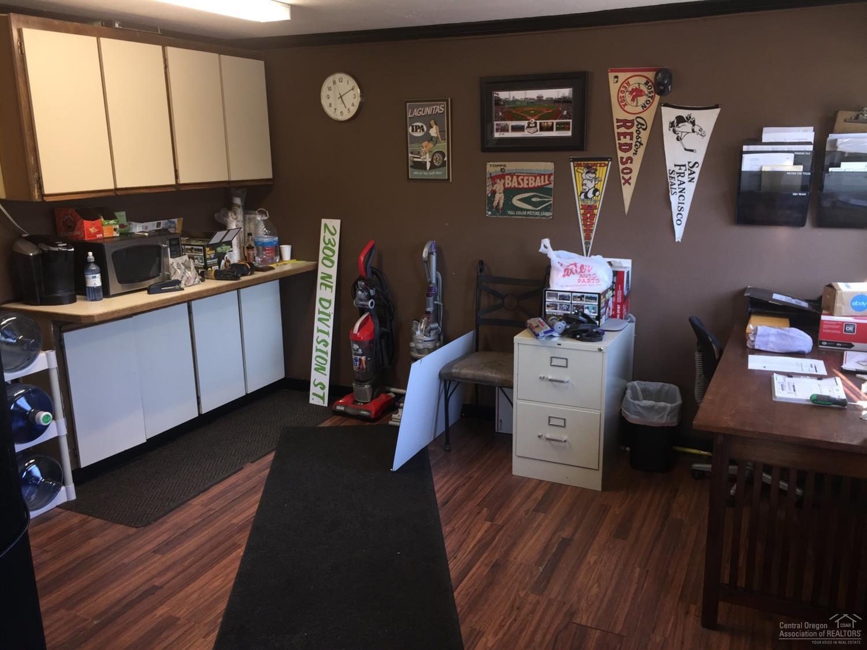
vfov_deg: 48.2
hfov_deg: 61.7
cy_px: 325
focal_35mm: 29
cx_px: 434
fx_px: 726
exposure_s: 1/30
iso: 32
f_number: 2.2
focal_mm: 4.15
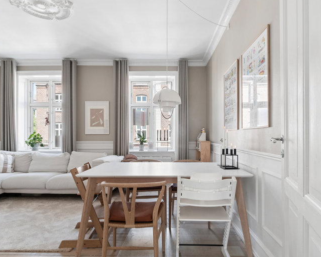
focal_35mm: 21
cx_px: 169
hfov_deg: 77.5
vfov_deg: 65.6
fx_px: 200
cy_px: 130
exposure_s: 1/10
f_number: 10
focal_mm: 12
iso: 200
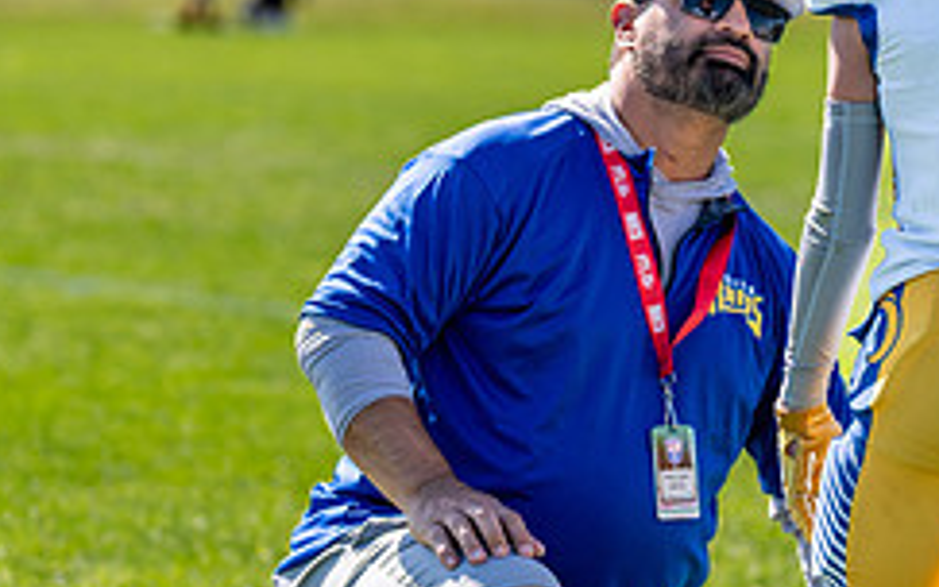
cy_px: 371
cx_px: 904
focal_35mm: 277
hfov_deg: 7.5
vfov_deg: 4.7
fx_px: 7090
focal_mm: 97
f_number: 2.8
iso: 100
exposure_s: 1/1600
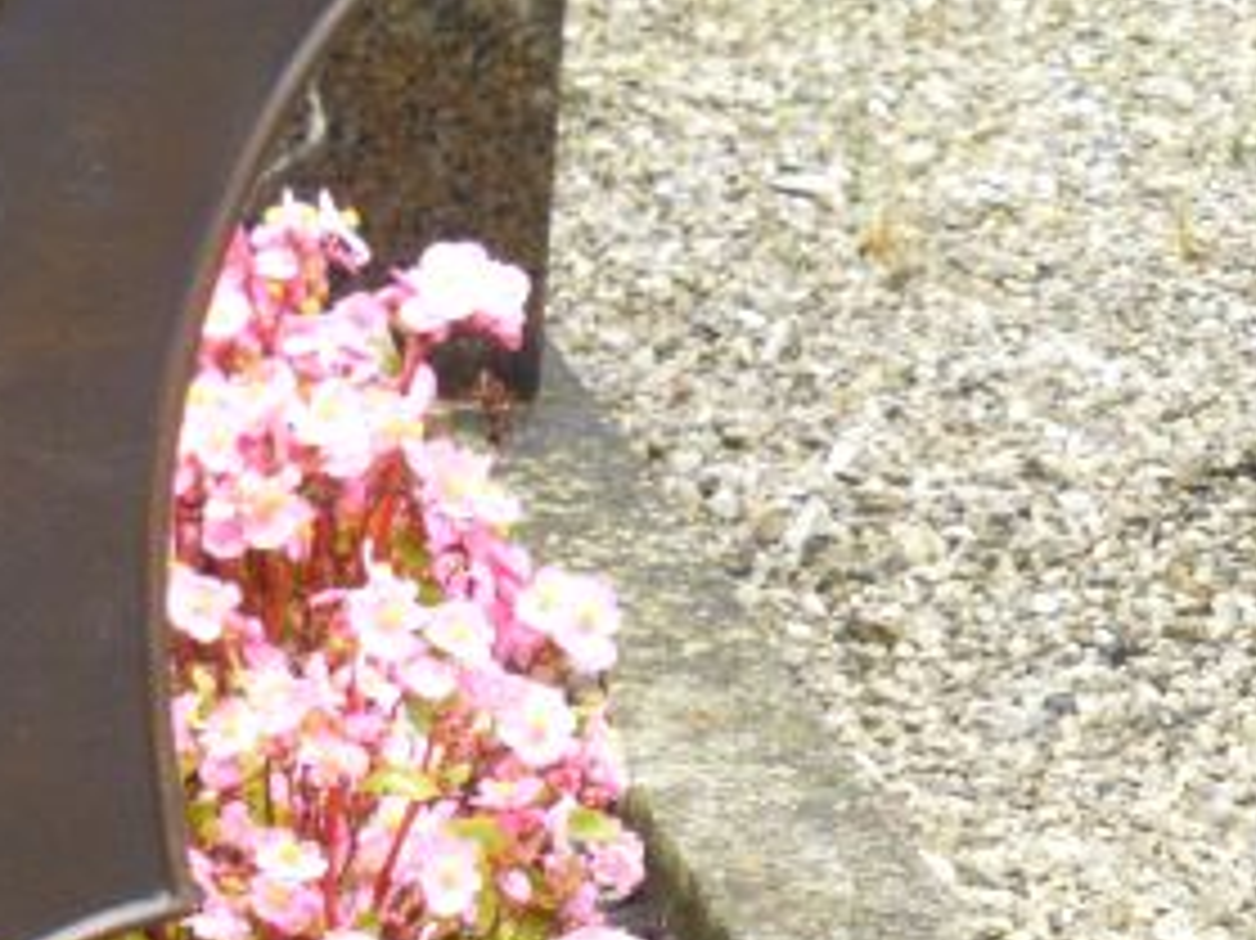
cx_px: -536
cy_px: 189
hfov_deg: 6.3
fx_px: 11352
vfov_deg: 4.7
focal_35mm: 313
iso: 250
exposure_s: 1/80
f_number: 5.3
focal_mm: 19.4
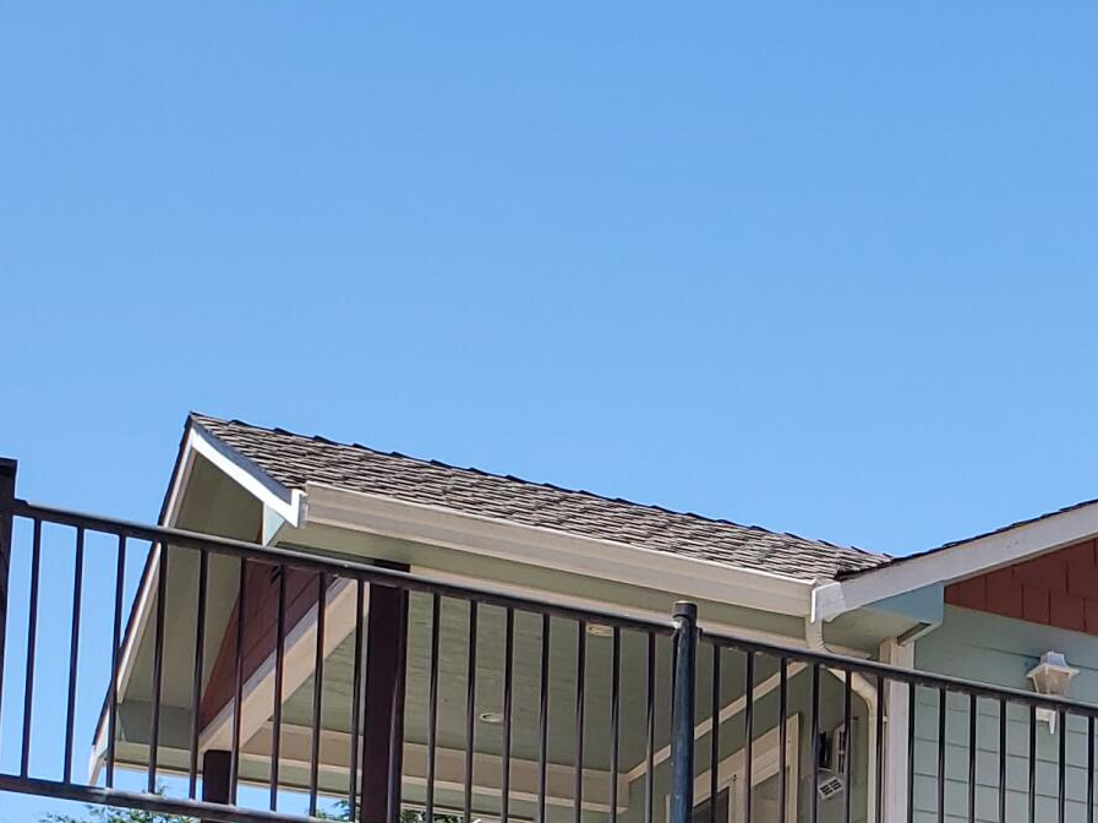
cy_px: 1270
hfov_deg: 21.2
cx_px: 1271
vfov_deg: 15.5
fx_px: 2758
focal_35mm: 87
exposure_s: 1/849
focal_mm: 4.3
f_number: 2.4
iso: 50
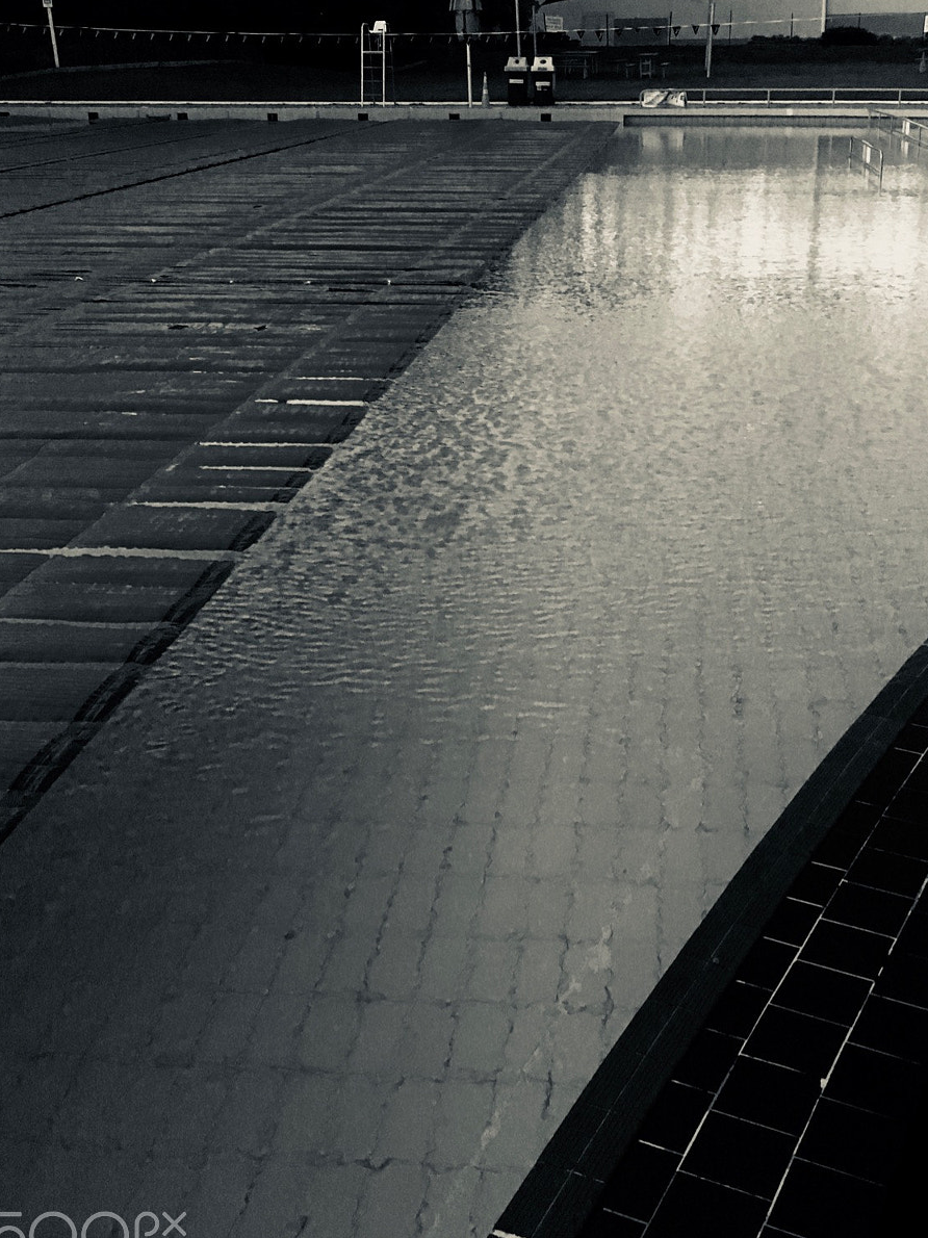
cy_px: 540
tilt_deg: -18.4
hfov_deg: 36.7
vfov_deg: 47.8
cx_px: 552
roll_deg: +1.7
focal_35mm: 39
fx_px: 1395
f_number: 2.2
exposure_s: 1/17
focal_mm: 4.15
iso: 320
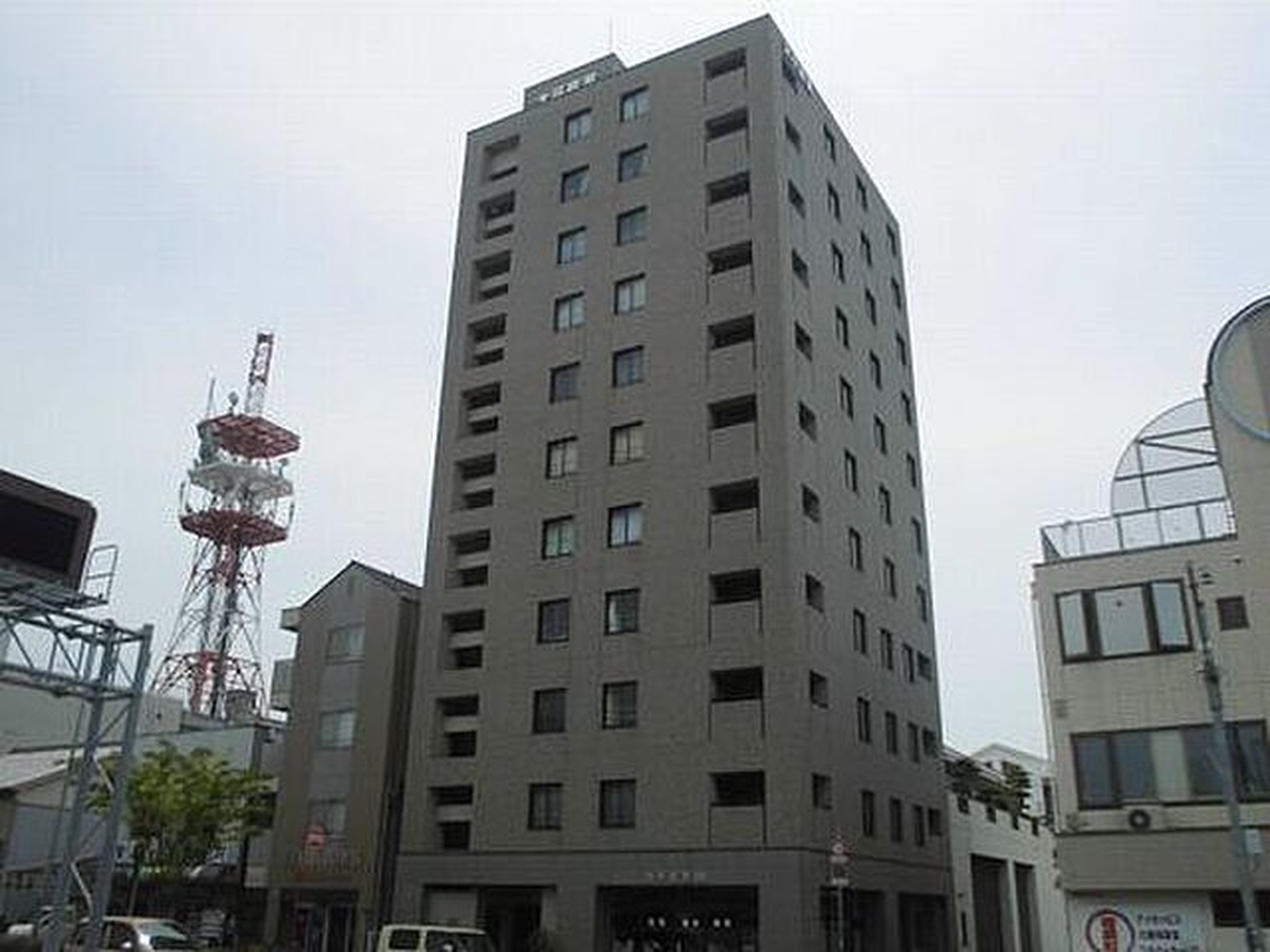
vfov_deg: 48.2
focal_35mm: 29
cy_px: 476
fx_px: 1064
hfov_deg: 61.7
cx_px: 635
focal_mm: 5.3
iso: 100
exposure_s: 1/100
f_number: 11.8
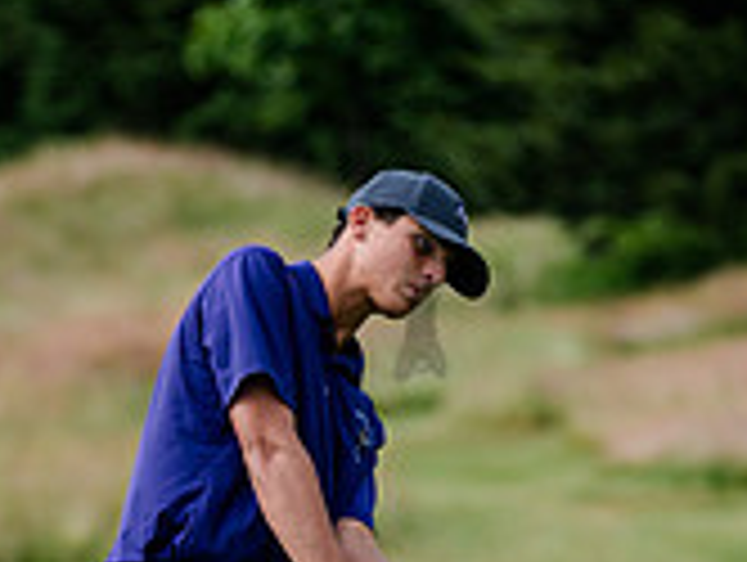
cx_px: 418
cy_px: 735
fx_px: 10524
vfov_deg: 3.1
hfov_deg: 4.1
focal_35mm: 487
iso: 125
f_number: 3.5
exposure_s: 1/800
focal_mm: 145
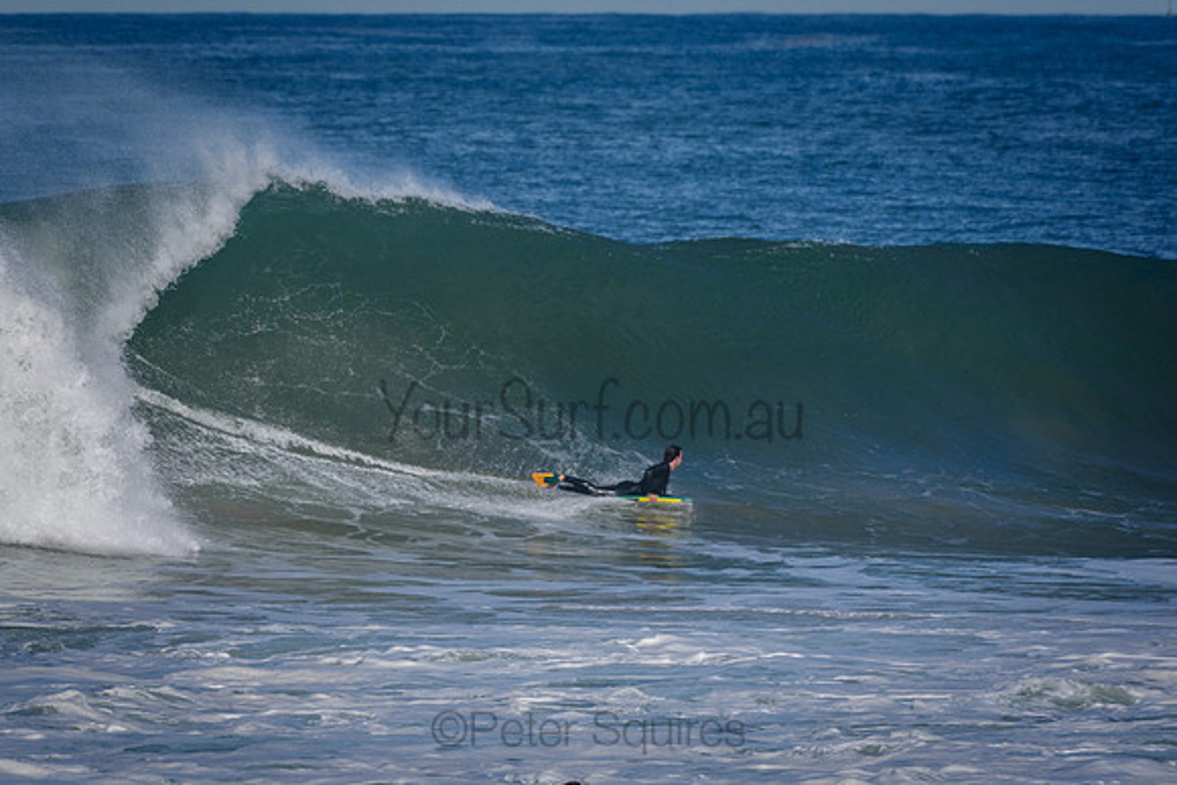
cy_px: 392
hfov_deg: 4.6
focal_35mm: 450
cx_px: 588
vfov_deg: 3.1
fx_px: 14715
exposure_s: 1/2000
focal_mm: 300
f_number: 5.6
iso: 220
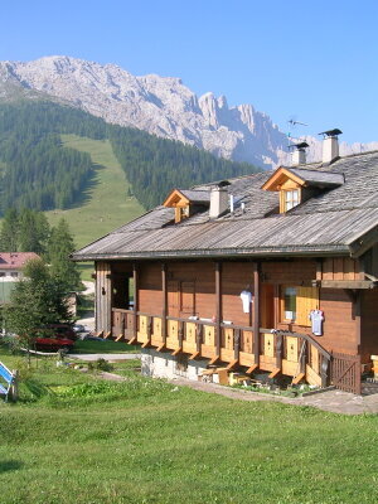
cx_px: 189
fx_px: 641
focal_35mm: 44
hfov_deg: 32.9
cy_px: 252
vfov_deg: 42.9
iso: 50
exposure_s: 1/195
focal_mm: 6.7
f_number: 5.1
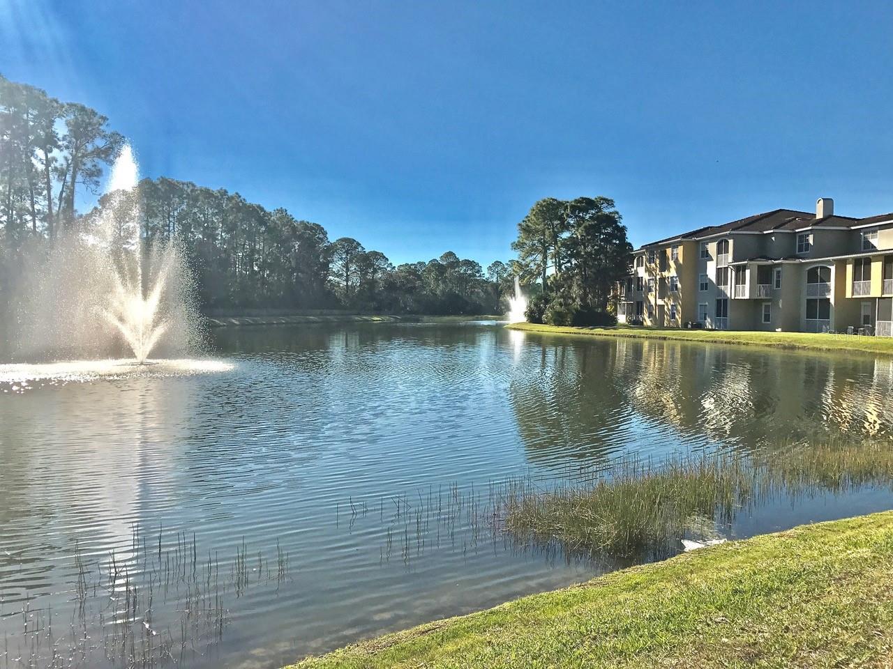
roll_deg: +0.5
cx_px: 446
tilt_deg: -2.1
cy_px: 334
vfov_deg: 49.7
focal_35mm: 28
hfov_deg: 63.4
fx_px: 722
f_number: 1.8
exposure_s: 1/4000
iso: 20
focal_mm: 3.99
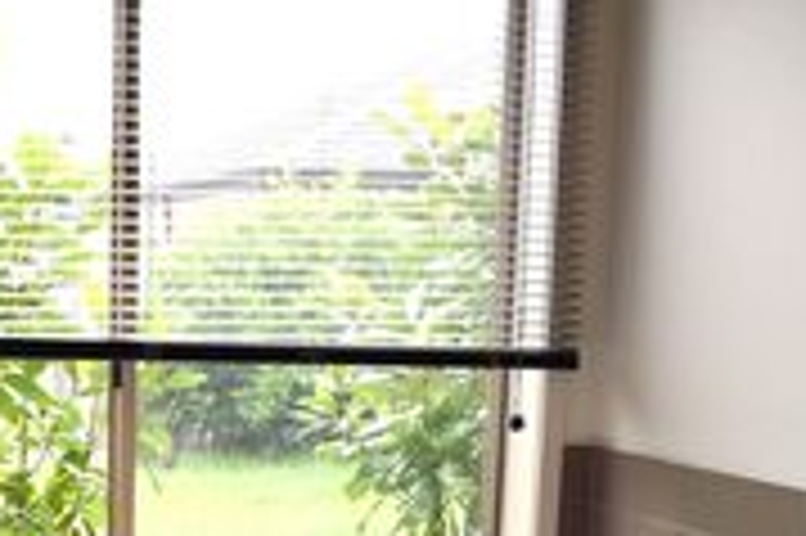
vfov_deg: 18.4
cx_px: -68
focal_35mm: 71
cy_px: 597
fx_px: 1588
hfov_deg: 26.4
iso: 400
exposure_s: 1/160
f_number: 6.3
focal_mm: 18
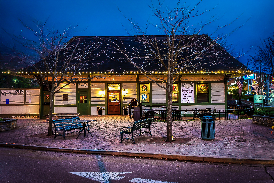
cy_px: 92
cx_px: 137
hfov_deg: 55.8
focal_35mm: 34
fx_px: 259
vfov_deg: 38.9
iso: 500
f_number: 2.8
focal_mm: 34
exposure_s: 1/10
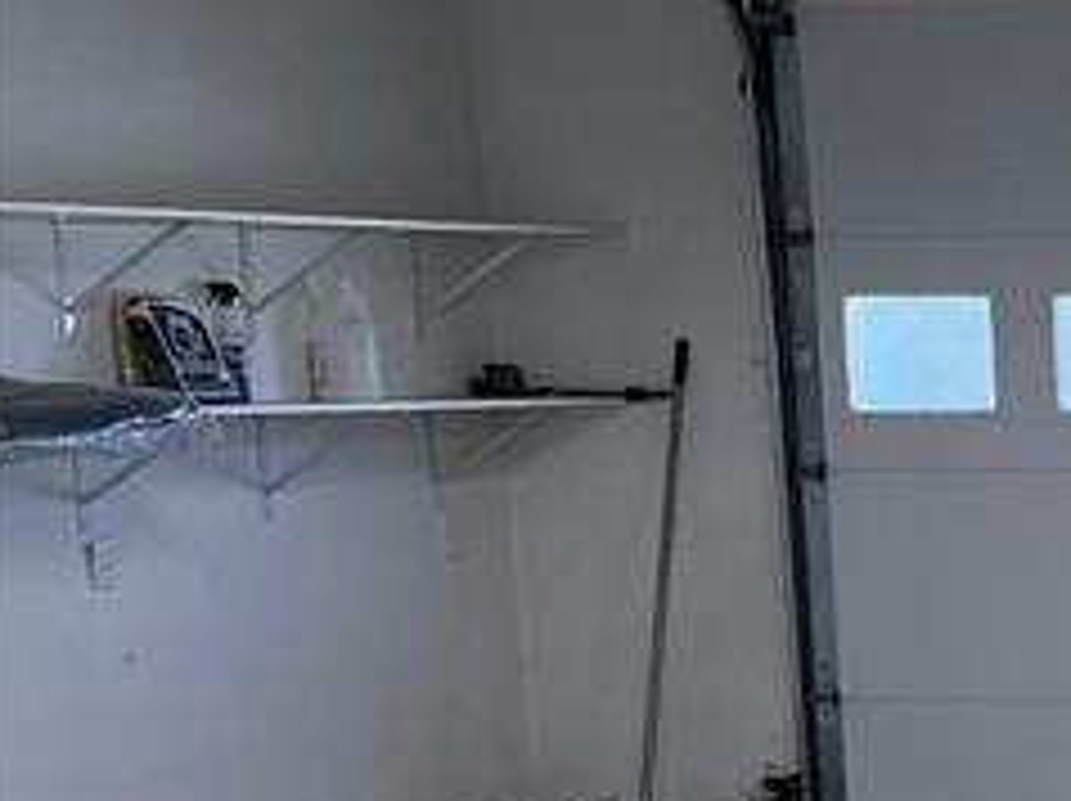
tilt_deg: -8.1
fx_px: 3462
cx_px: 2282
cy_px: 828
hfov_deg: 14.1
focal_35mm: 112
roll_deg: +0.2
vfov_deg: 13.0
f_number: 1.6
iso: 64
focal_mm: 5.1
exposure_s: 1/143
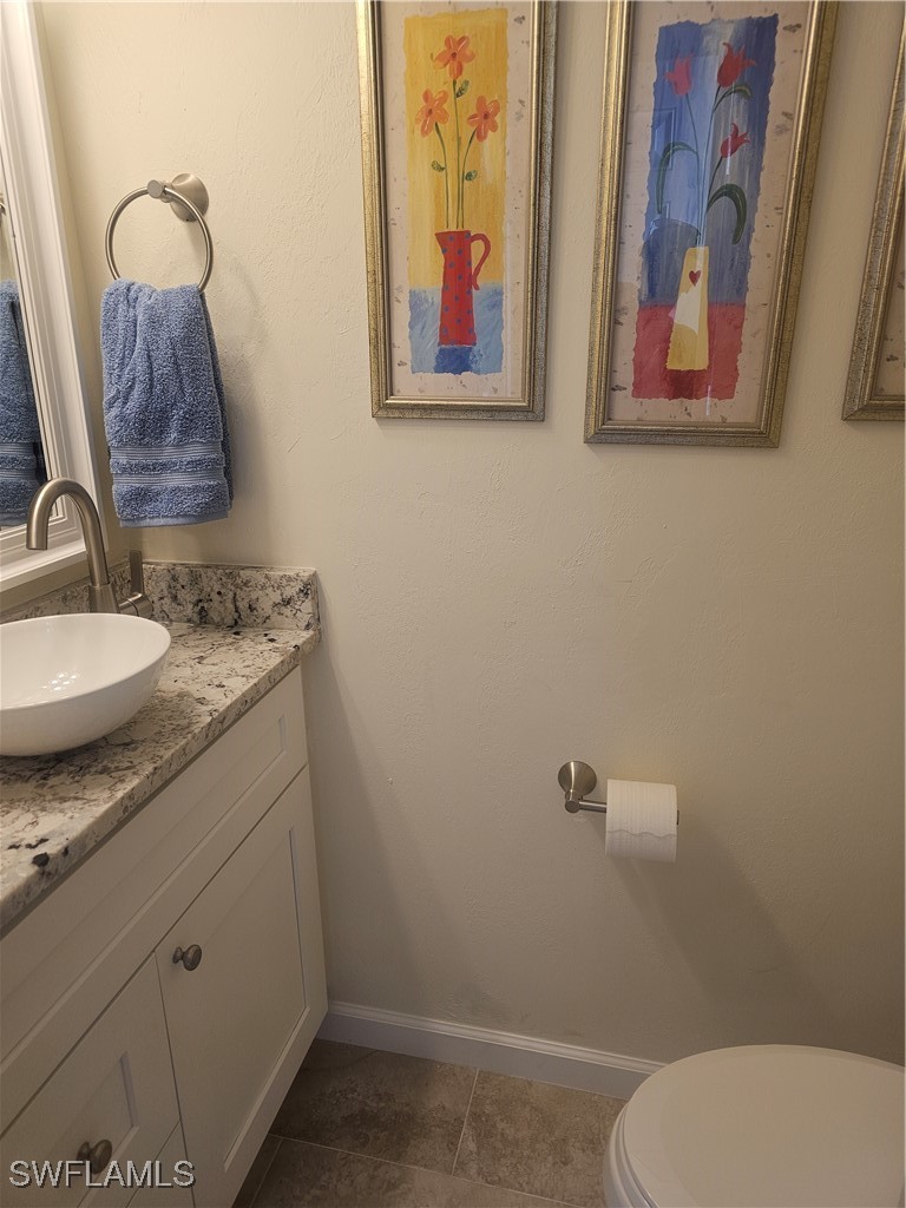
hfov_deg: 58.9
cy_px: 604
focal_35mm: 23
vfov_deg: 73.9
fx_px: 803
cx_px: 453
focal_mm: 6.3
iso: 64
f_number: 1.7
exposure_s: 1/120
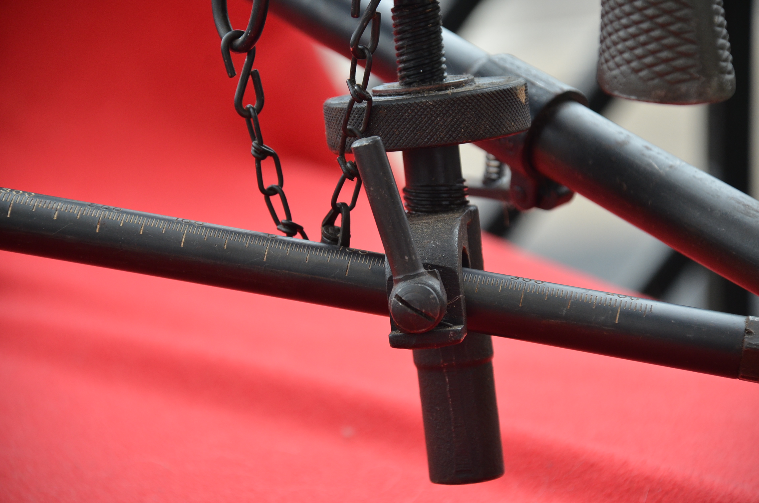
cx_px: 380
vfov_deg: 6.8
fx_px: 4261
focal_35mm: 202
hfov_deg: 10.2
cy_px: 252
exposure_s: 1/250
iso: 560
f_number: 5.6
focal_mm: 135
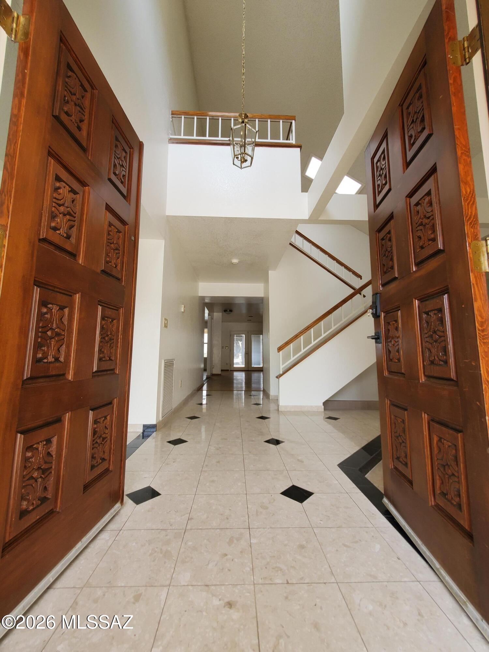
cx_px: 244
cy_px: 326
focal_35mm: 13
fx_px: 245
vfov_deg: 106.2
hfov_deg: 89.9
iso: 80
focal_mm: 1.8
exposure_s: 1/50
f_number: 2.2
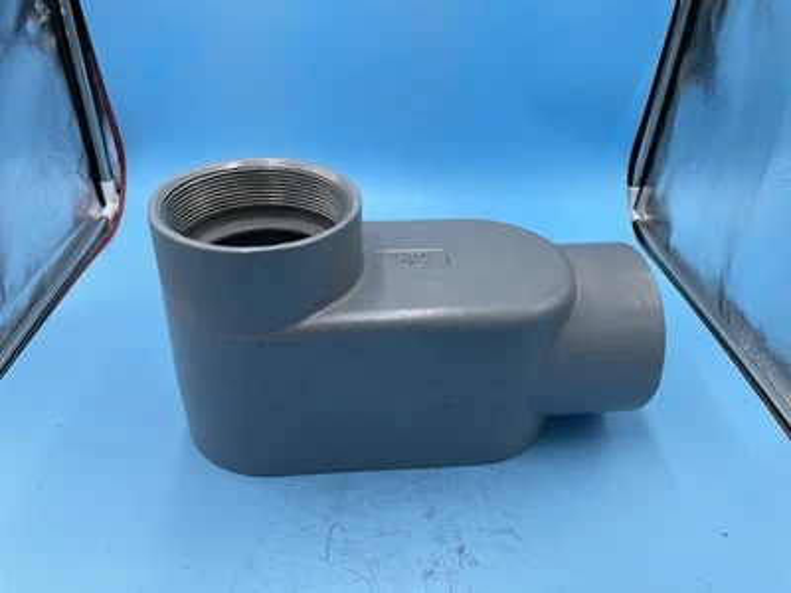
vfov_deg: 53.1
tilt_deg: -35.1
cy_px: 296
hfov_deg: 67.3
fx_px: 594
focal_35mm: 26
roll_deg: -2.3
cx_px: 396
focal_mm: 4.2
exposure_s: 1/461
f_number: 1.6
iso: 32
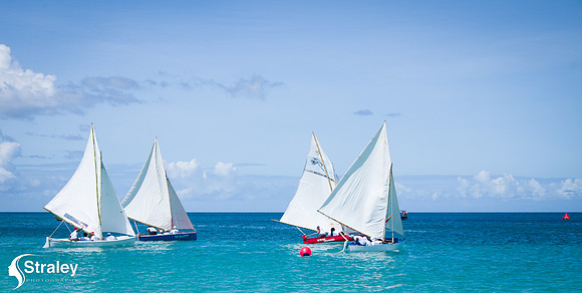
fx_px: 1234
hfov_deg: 26.5
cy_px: 226
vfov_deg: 13.5
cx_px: 240
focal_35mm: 82
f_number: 8
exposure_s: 1/320
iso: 64
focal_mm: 65
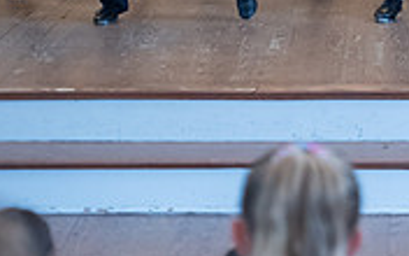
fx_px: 2352
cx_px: 439
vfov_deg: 6.1
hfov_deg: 9.8
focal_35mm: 211
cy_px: -196
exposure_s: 1/200
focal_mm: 58
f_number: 2.8
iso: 1600
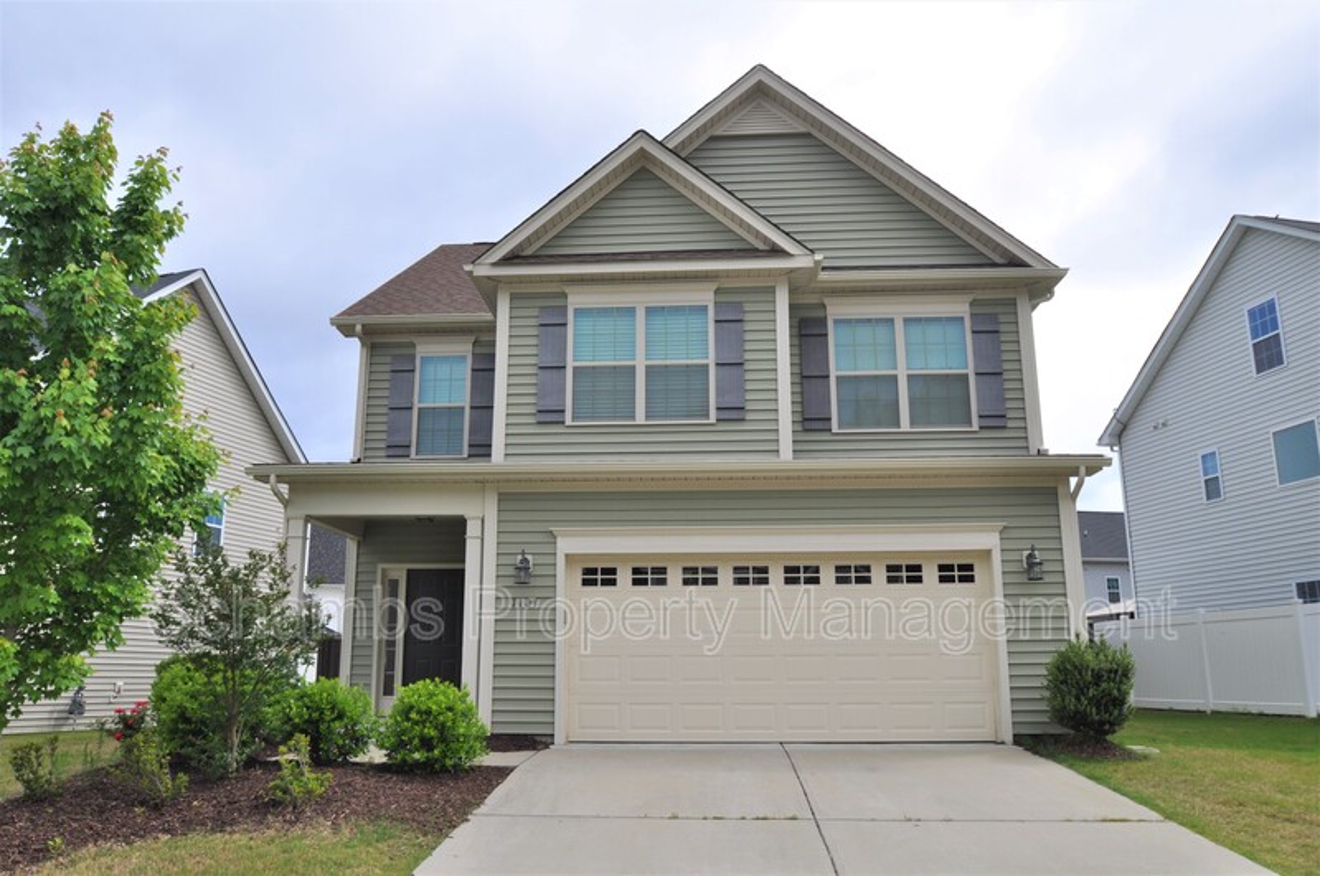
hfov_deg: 67.5
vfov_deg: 47.8
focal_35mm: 27
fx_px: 989
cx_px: 660
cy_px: 438
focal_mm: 18
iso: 200
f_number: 10
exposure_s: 1/400
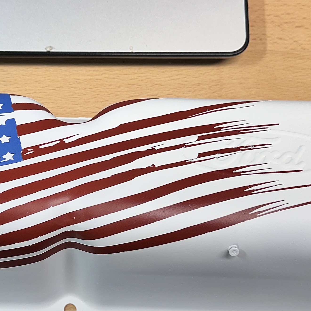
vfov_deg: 26.4
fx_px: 661
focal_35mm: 65
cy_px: 191
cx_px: 90
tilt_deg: -74.7
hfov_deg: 26.3
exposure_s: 1/171
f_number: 1.78
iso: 64
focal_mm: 6.86
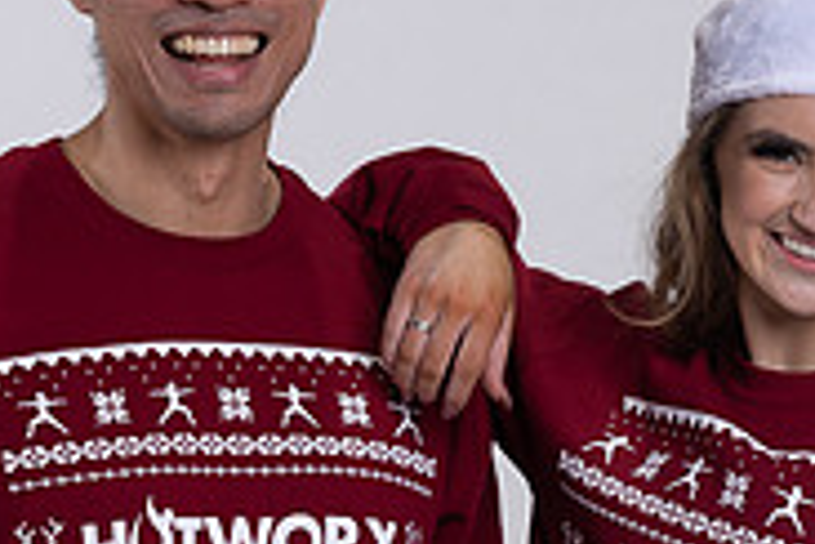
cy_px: 533
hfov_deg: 7.6
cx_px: 374
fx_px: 6112
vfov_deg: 5.1
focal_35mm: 270
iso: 125
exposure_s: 1/125
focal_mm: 85
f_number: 4
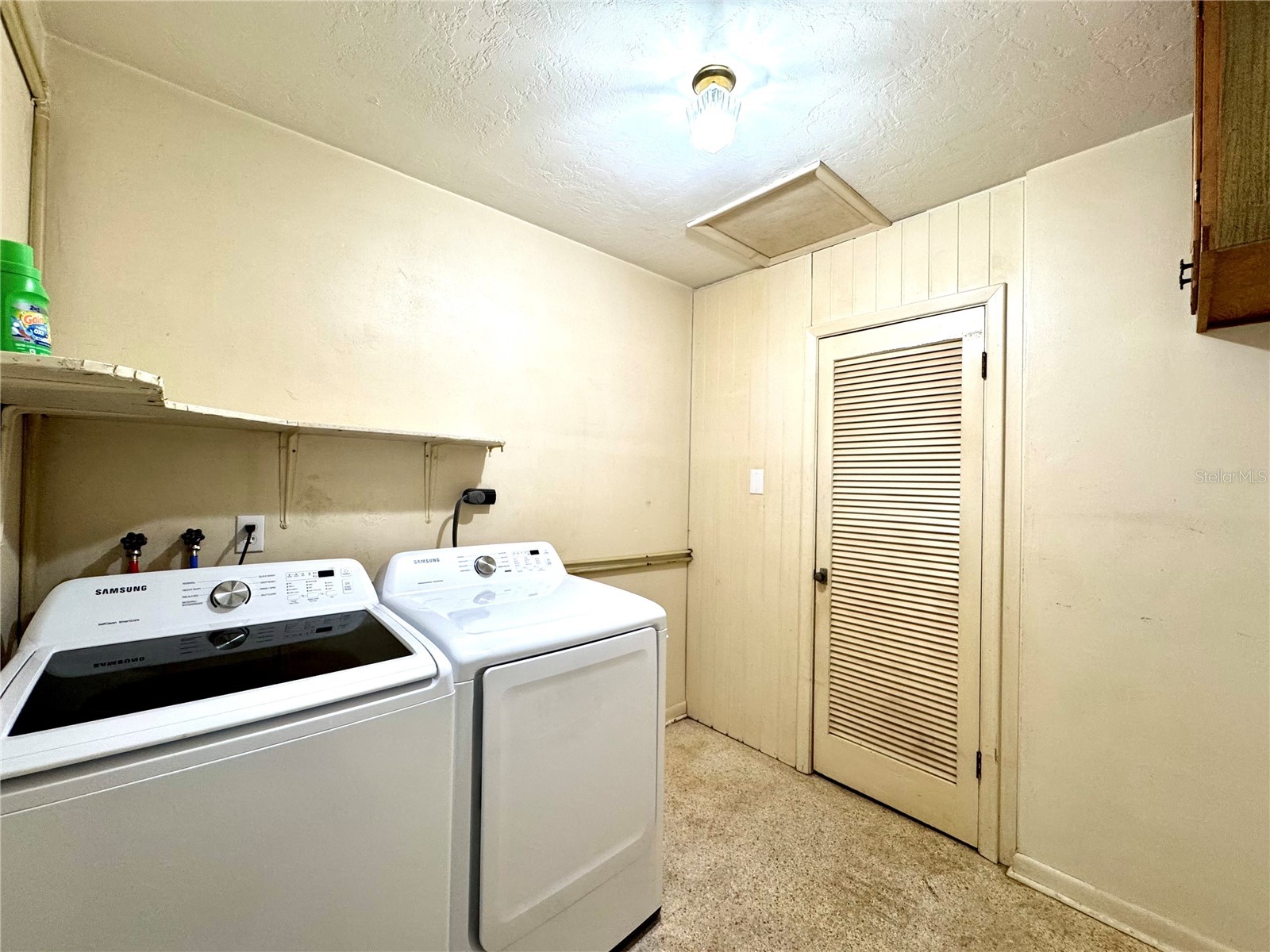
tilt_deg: -0.4
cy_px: 476
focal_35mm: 14
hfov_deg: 102.1
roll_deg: -1.2
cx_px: 635
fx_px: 514
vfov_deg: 85.7
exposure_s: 1/60
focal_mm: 2.22
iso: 160
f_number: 2.2
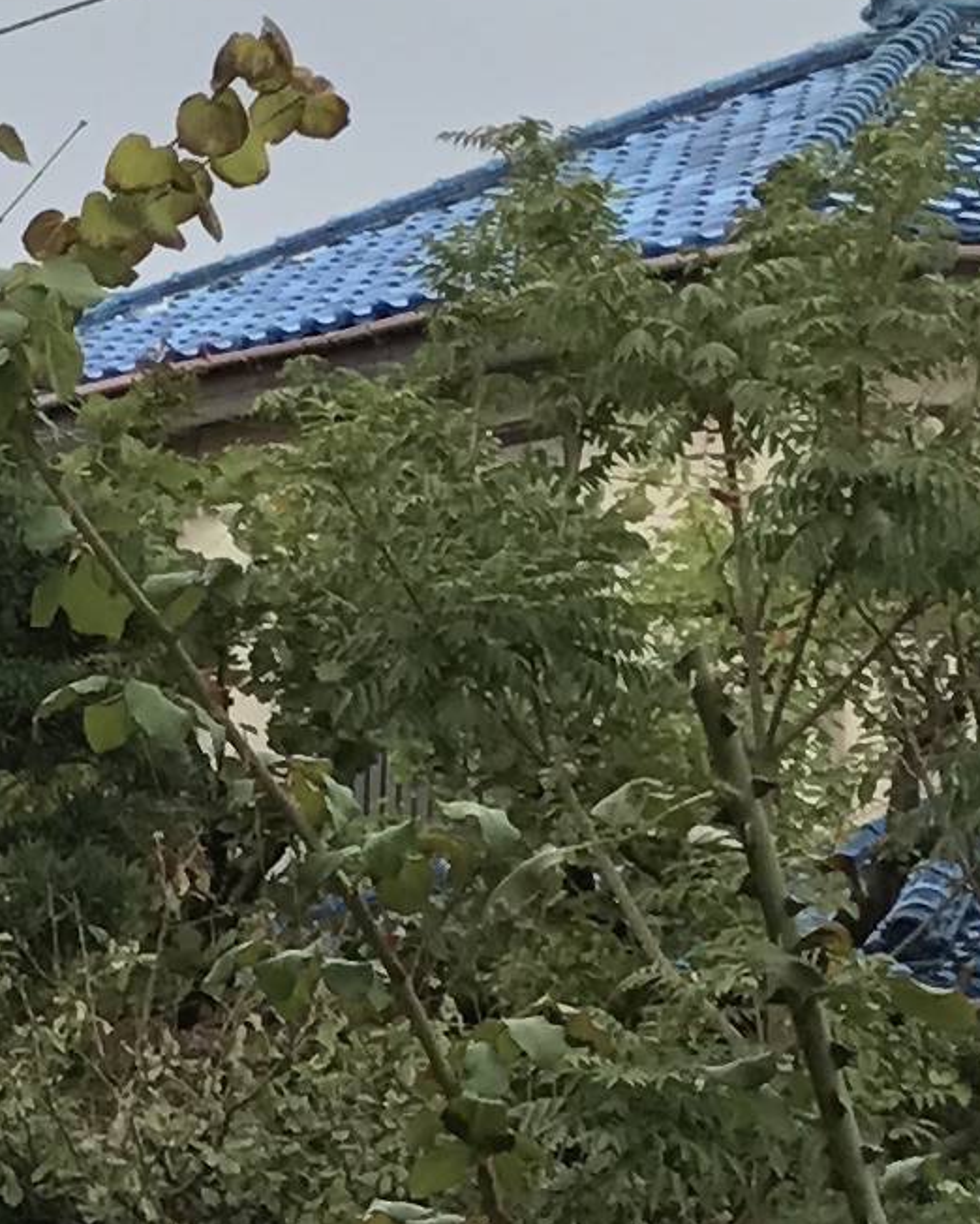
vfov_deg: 11.2
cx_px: -1292
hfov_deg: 8.4
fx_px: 6124
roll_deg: +0.9
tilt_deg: +0.5
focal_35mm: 169
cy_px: 1414
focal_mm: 3.99
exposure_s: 1/606
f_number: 1.8
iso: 20
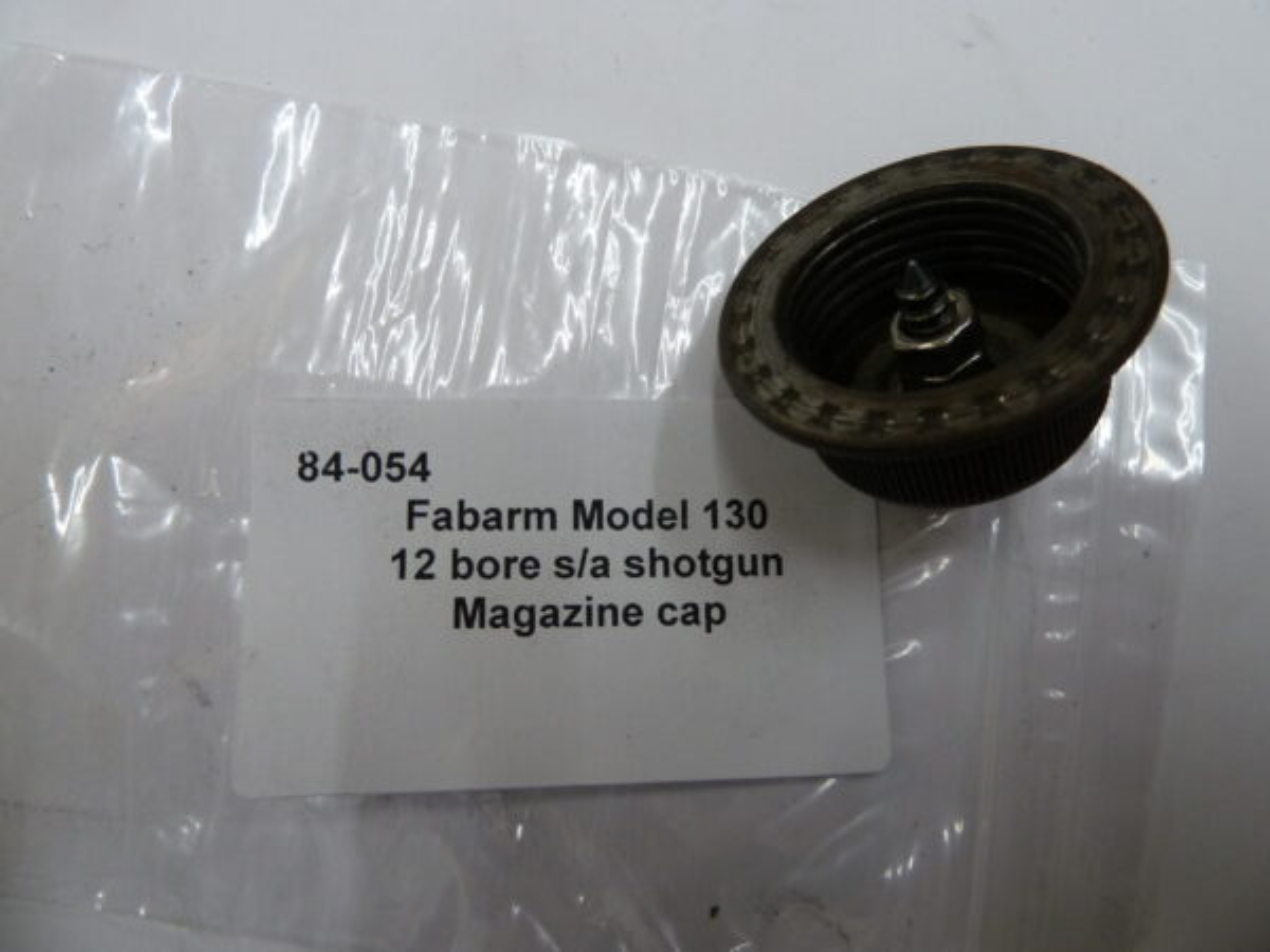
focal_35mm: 25
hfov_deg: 69.4
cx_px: 635
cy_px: 476
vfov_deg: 54.9
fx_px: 917
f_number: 3.3
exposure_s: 1/30
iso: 250
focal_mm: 4.1
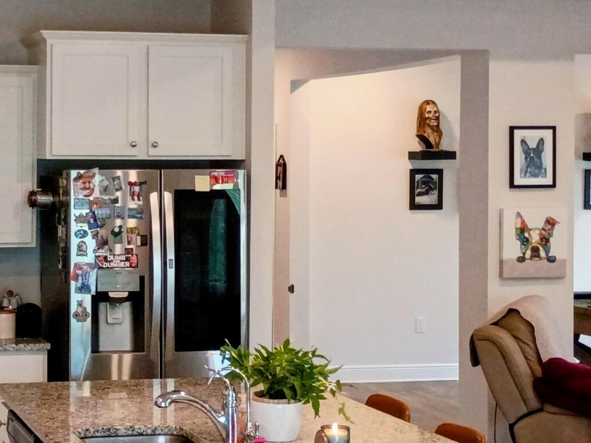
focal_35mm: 85
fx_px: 1451
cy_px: 171
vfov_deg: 17.3
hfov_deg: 22.7
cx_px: 111
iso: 100
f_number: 1.8
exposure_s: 1/60
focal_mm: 4.27
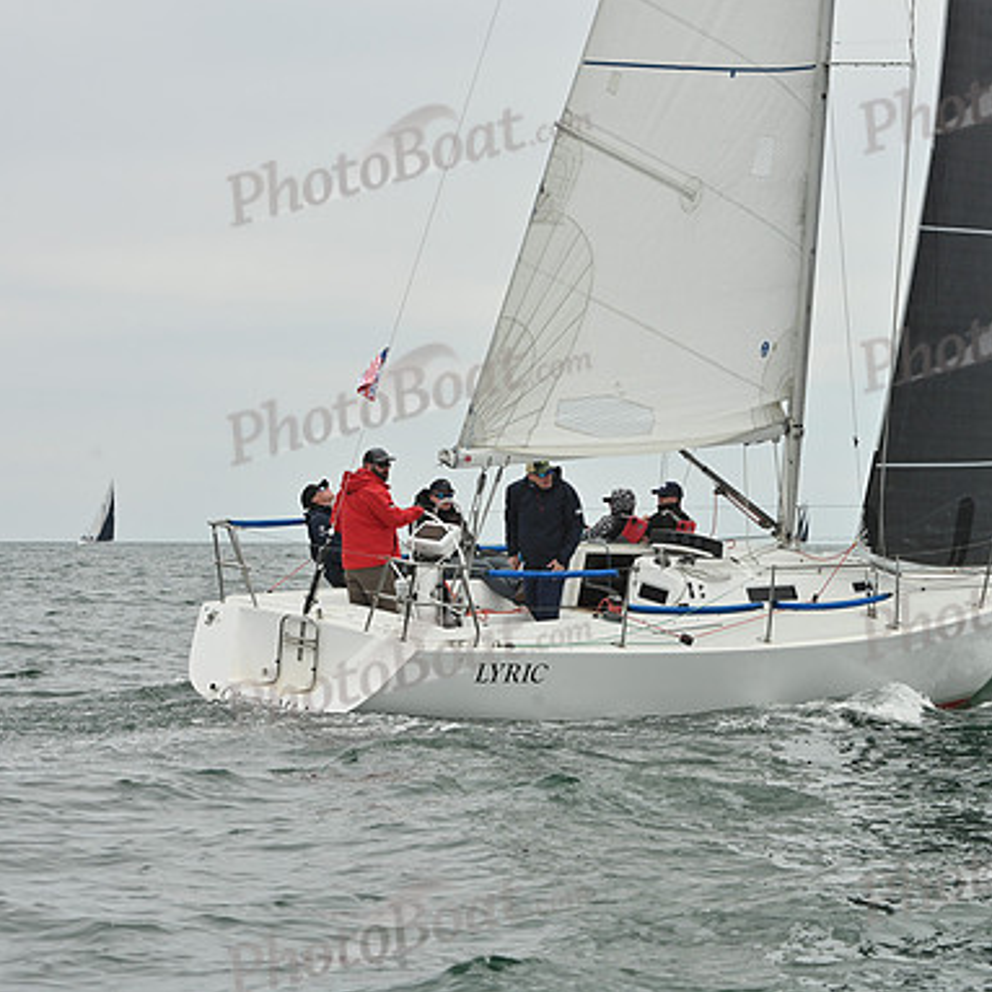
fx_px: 4085
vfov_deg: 13.8
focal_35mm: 126
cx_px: 728
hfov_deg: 13.8
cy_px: 496
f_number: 11
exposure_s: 1/1250
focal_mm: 98
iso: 320
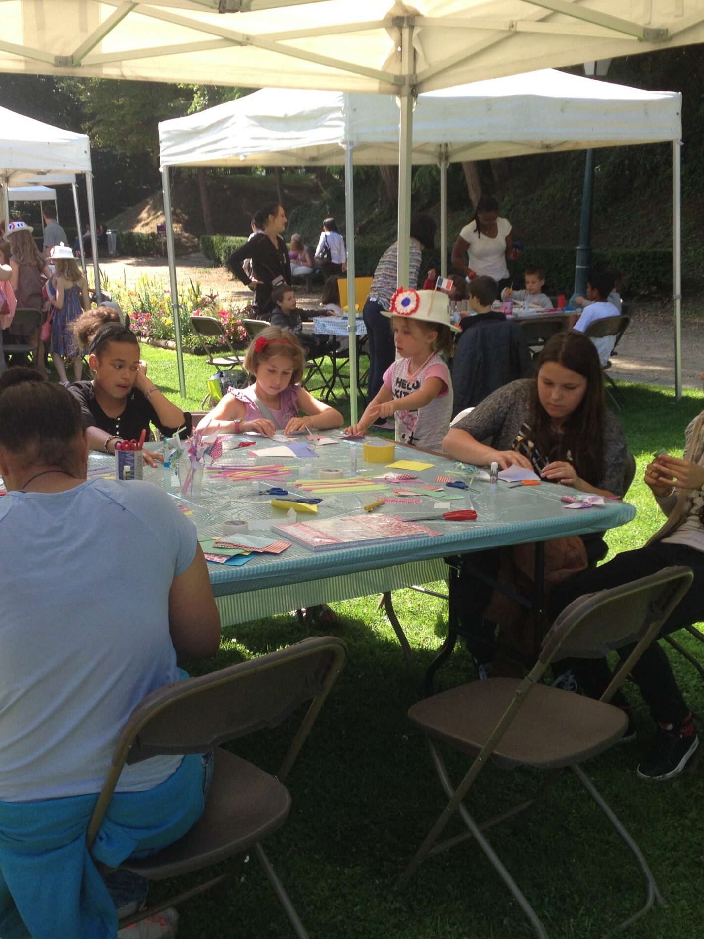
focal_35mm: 47
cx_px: 309
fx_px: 1274
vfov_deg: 40.4
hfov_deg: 30.9
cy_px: 472
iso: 50
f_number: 2.4
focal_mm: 4.28
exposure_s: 1/403
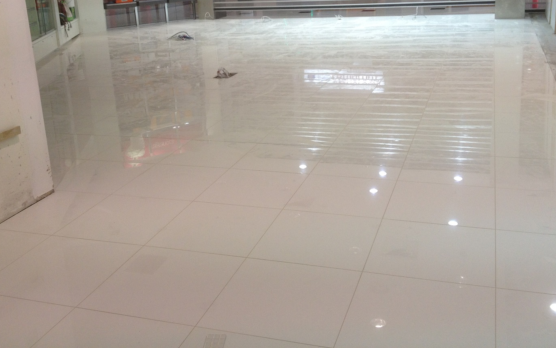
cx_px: 272
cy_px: 101
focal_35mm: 44
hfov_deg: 45.3
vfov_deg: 28.9
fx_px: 667
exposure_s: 1/60
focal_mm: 4.28
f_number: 2.4
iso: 64
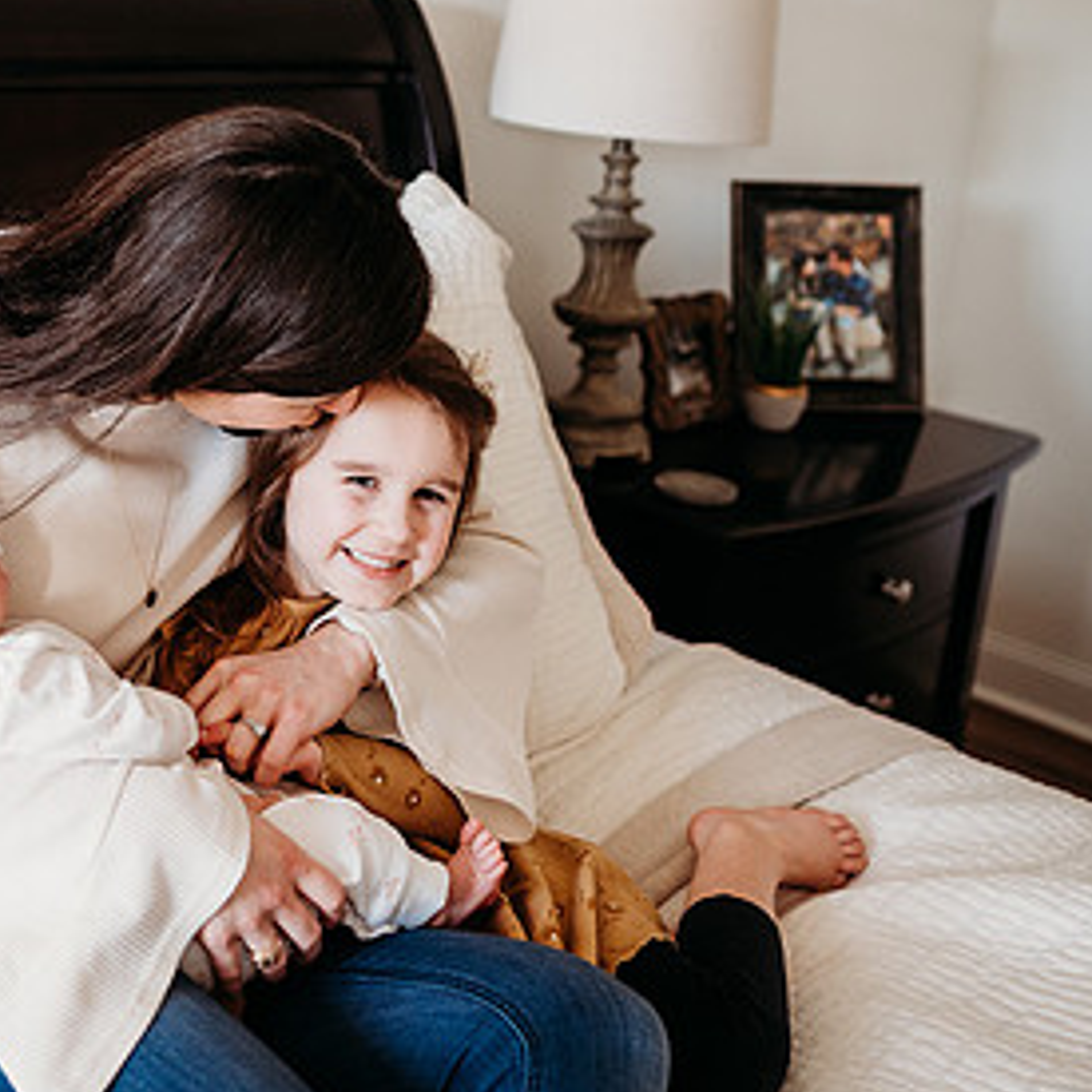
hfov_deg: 38.0
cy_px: 407
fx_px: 1535
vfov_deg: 38.9
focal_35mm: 43
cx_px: 254
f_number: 2.5
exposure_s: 1/250
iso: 640
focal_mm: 24
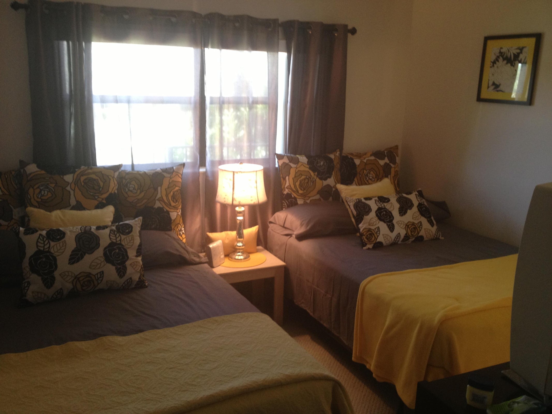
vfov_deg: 40.7
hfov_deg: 52.6
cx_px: 276
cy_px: 207
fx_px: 558
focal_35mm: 35
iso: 100
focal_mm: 4.28
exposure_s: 1/20
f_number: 2.4
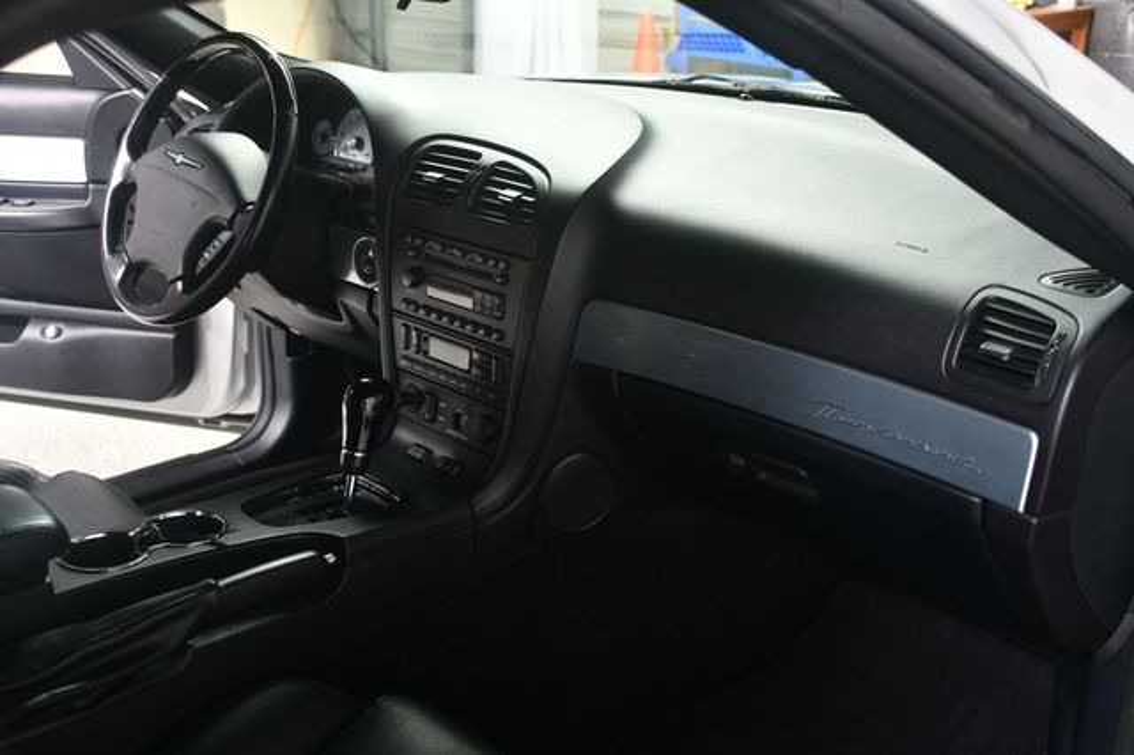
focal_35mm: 40
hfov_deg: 48.5
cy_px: 378
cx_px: 567
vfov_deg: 33.4
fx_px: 1259
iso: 100
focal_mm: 27
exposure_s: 1/160
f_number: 4
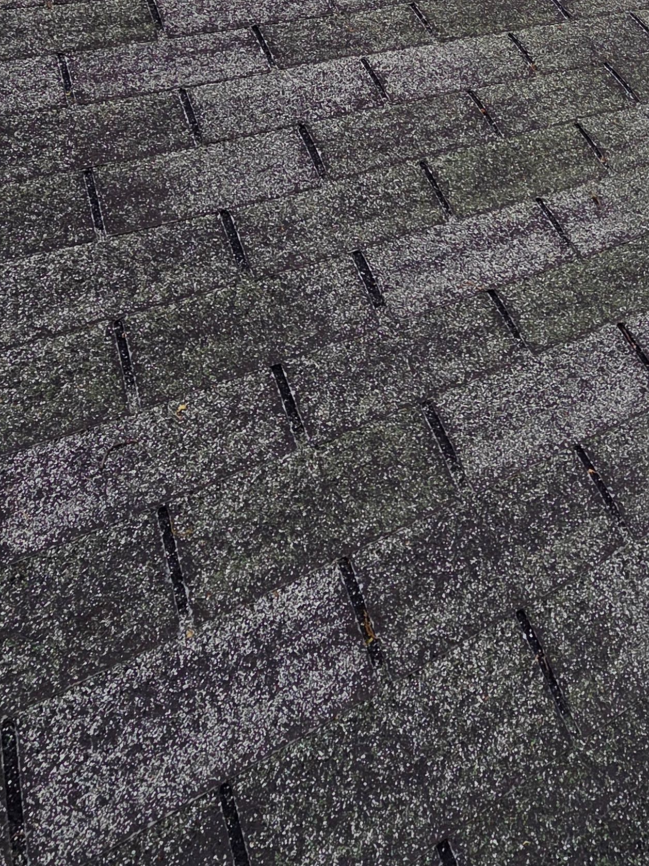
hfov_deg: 42.4
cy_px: 56
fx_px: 775
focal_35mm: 31
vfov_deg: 50.4
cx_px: 560
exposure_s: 1/1173
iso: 50
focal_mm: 2.2
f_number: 2.2
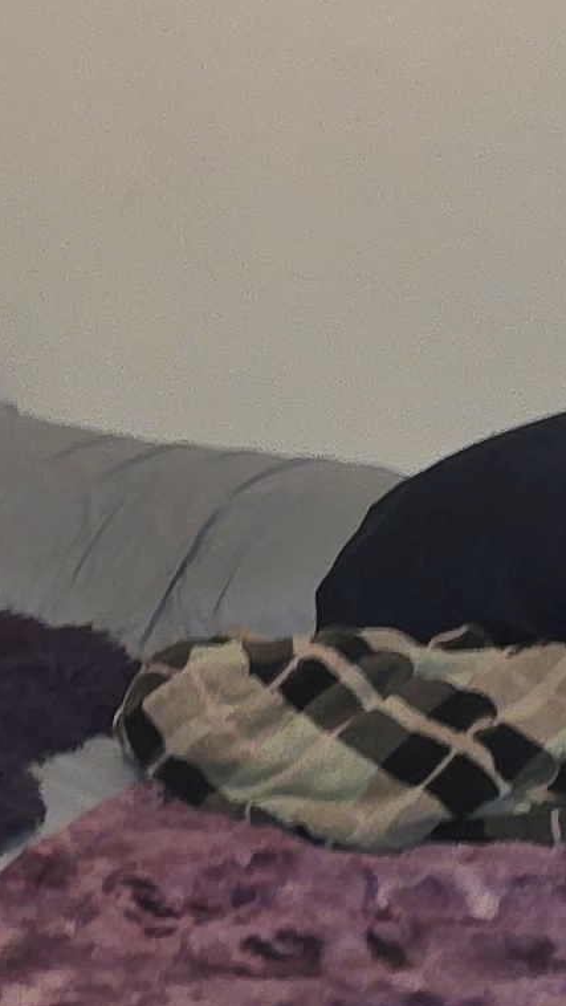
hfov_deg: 8.6
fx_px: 3521
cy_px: -80
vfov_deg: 15.8
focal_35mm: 132
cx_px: -646
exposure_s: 1/13.4
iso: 125
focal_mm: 6.3
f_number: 1.7
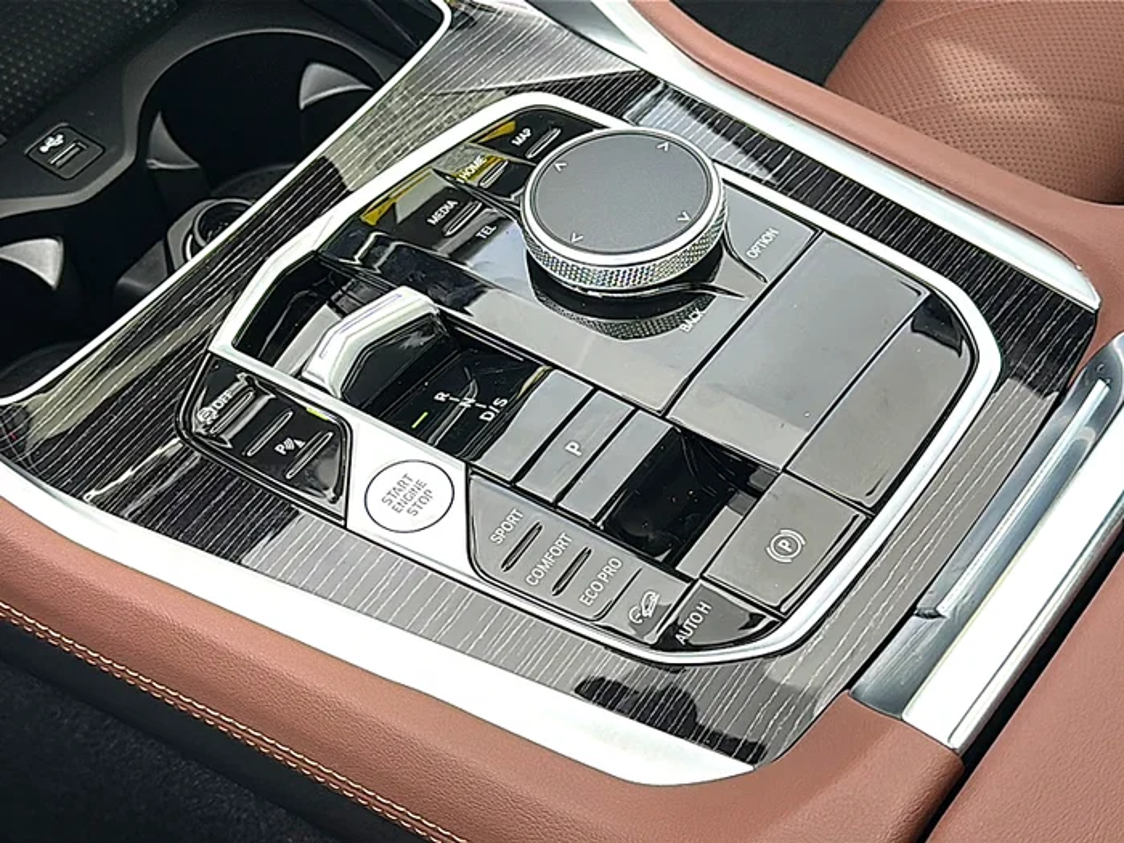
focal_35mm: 45
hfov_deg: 42.1
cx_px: 562
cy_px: 422
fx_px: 1461
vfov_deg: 32.2
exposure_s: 1/303
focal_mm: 6.86
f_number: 1.78
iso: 80
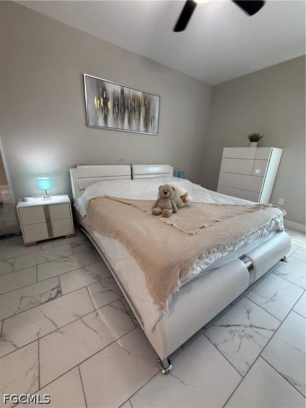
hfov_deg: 85.7
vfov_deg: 102.1
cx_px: 153
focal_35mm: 14
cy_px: 204
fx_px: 165
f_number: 2.2
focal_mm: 2.22
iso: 250
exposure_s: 1/60
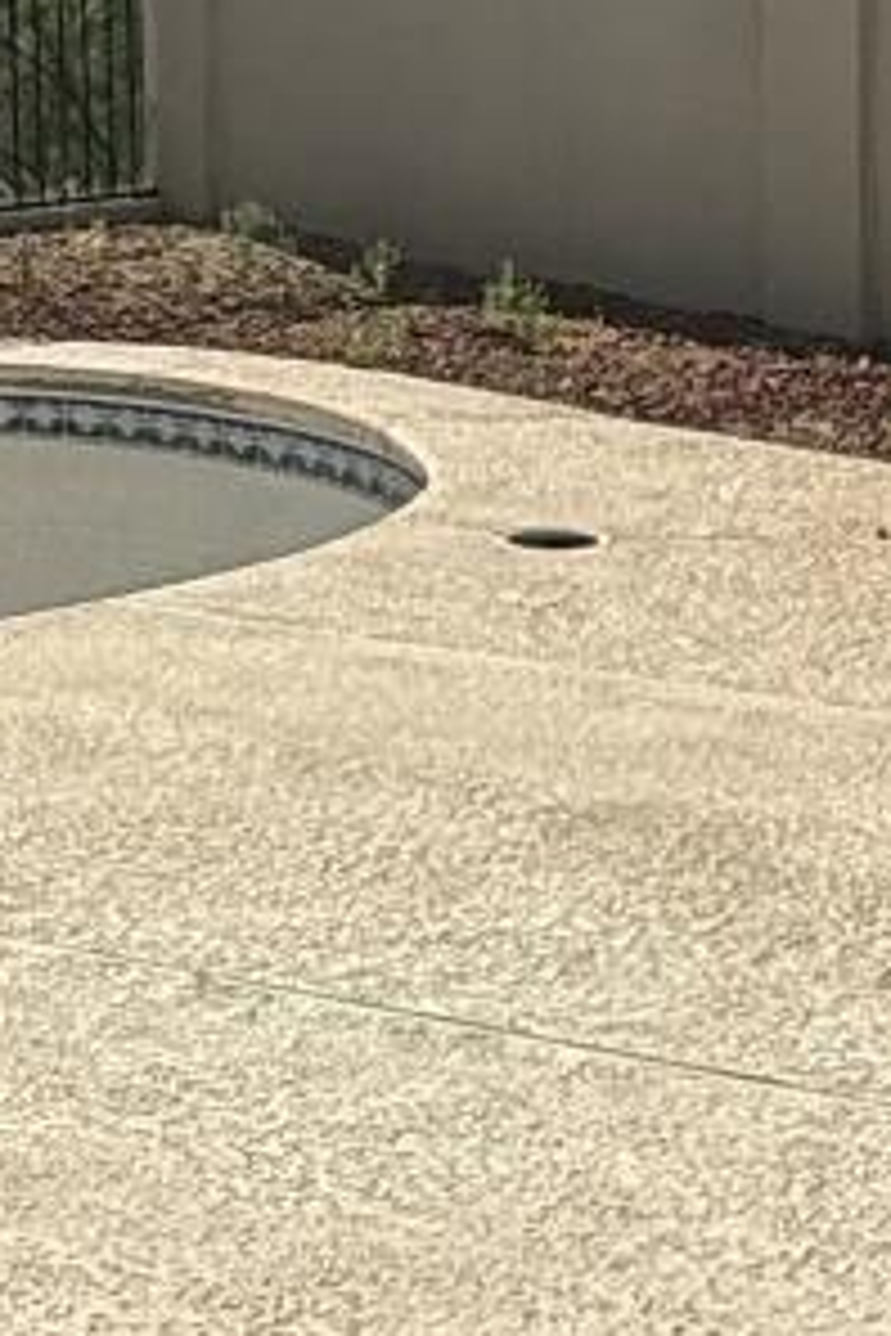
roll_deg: +2.1
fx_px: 3638
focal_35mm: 98
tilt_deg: -6.9
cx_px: -279
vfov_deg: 20.6
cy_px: 310
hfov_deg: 13.4
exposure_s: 1/4762
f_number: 2.2
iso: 50
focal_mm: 2.22
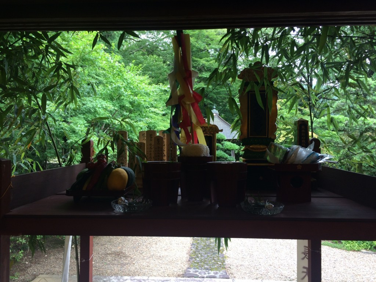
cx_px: 188
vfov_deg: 48.2
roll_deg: -0.3
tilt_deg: -2.7
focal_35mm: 29
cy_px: 141
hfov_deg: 61.7
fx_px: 315
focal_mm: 4.15
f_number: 2.2
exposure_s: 1/60
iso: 40
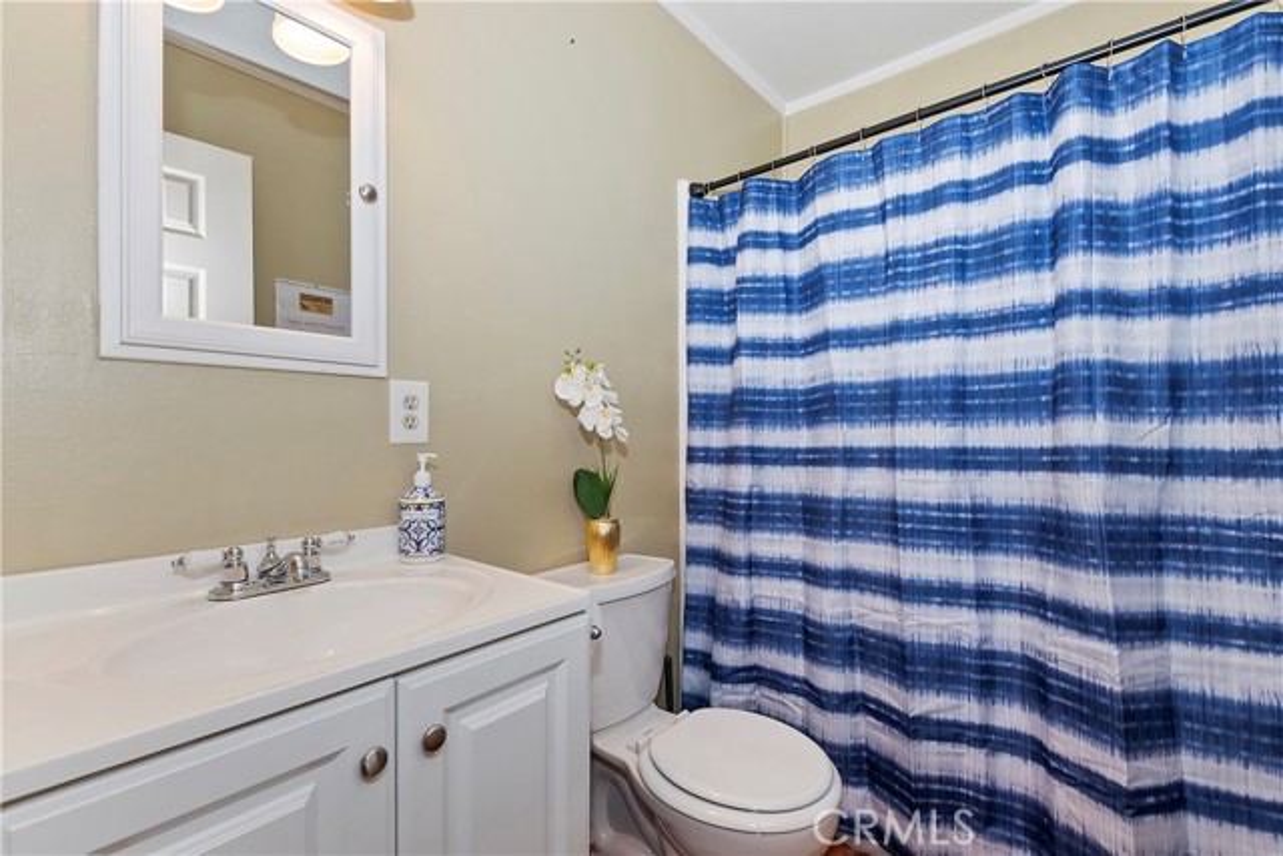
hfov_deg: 100.4
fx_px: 535
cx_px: 642
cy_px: 428
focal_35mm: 15
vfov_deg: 77.4
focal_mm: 10
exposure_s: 1/30
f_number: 8
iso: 400
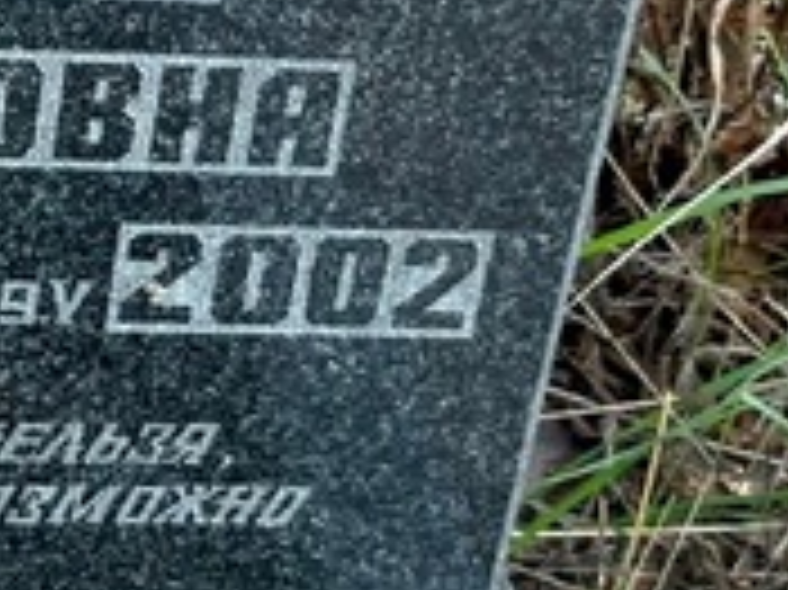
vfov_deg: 12.3
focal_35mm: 119
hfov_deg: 16.4
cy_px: -18
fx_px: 2707
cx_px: 90
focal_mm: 5.7
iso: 40
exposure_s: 1/161
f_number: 1.5
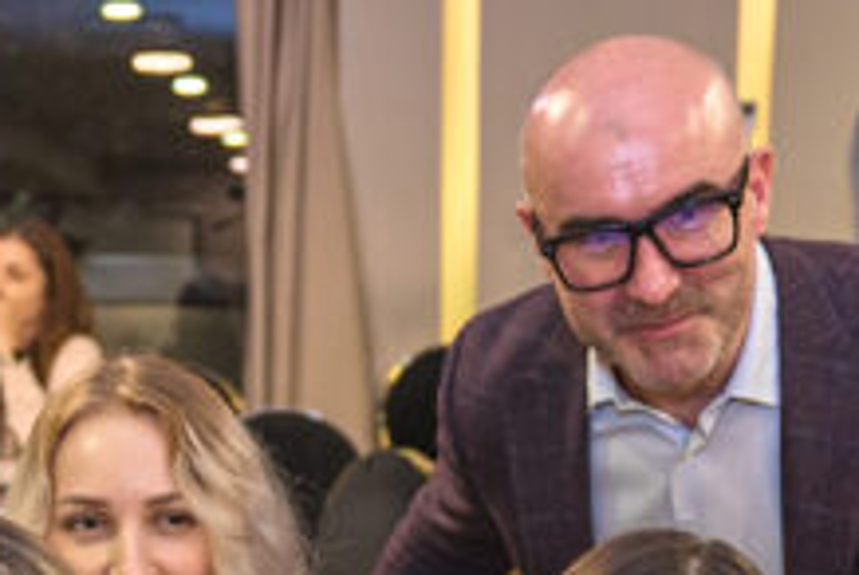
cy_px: 882
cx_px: 422
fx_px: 2496
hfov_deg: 19.5
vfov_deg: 12.5
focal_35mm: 104
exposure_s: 1/50
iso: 1600
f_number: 2.8
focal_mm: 29.7
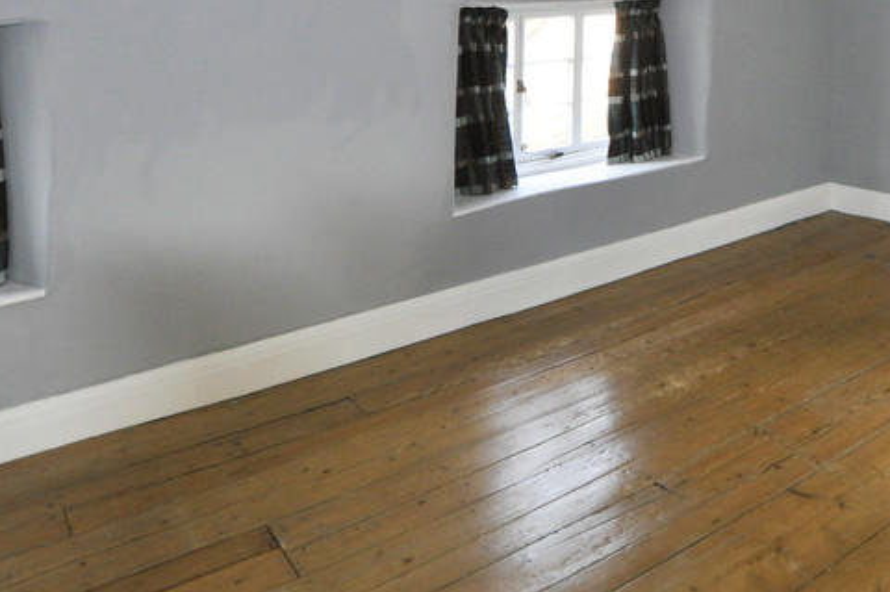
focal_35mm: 32
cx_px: 727
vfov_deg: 38.0
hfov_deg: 54.3
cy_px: 50
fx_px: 790
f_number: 3.5
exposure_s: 1/80
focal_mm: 10
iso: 800
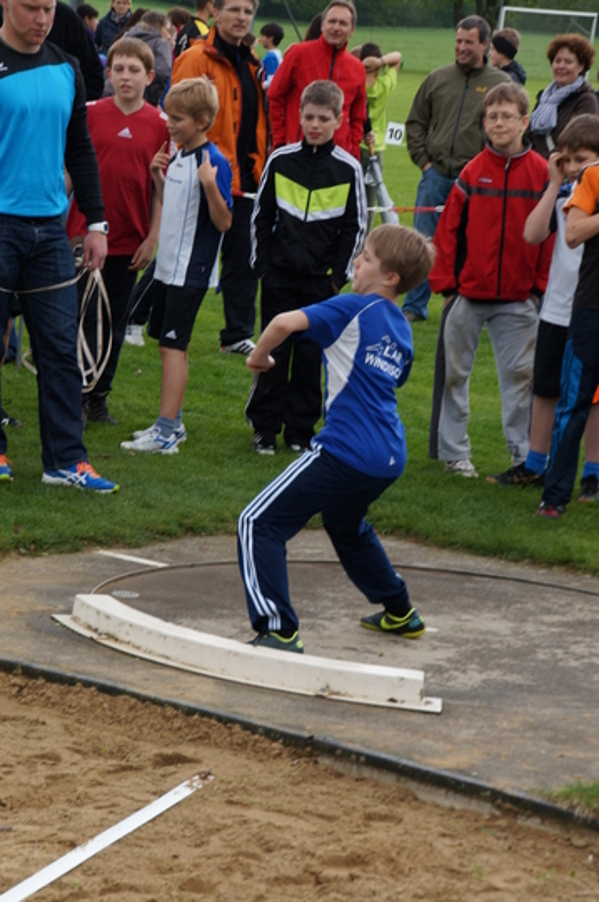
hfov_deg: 10.7
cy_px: 451
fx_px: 3188
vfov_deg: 16.1
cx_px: 300
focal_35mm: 128
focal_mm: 85
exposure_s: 1/200
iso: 400
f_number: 7.1
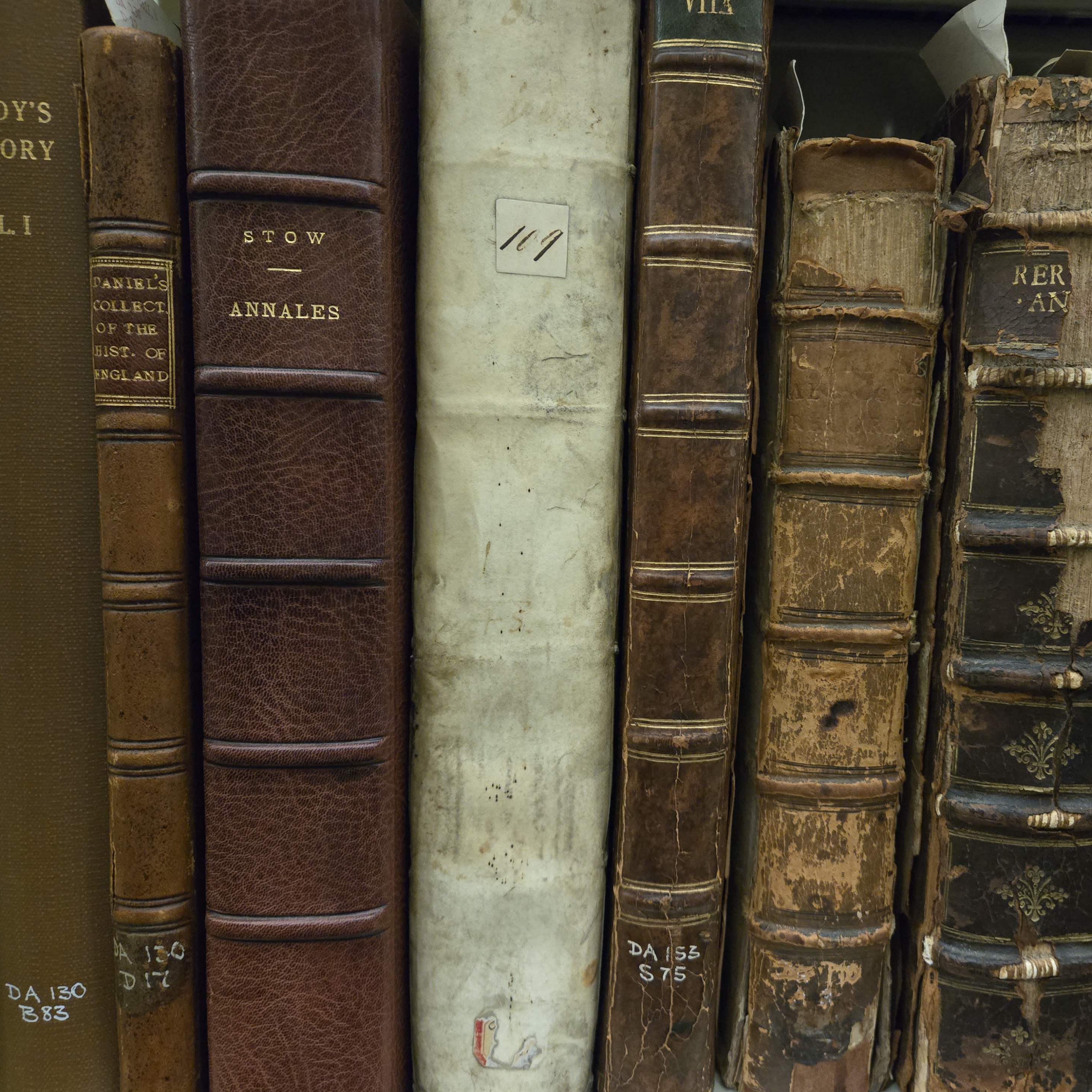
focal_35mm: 28
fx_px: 999
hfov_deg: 56.3
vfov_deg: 57.3
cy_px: 552
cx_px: 714
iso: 1600
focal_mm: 5.4
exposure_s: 1/40
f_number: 1.8
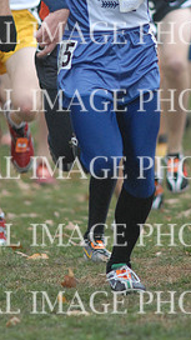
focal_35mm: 1008
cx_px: 129
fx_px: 9076
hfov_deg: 1.2
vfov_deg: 2.1
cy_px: 0
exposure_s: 1/500
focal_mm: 300
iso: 800
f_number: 4
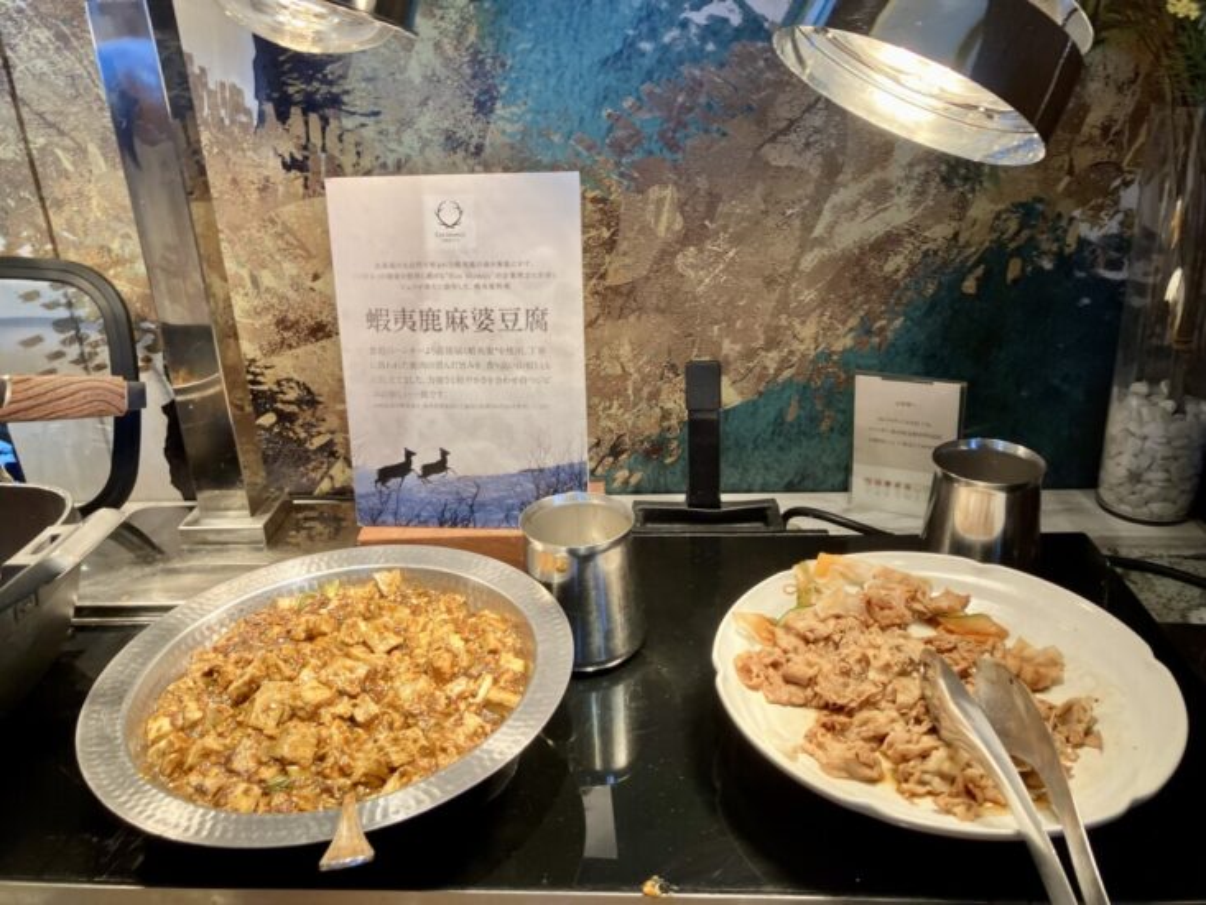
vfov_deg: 49.8
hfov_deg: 63.4
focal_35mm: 28
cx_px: 603
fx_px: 976
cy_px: 452
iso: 50
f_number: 1.8
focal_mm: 3.99
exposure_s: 1/100
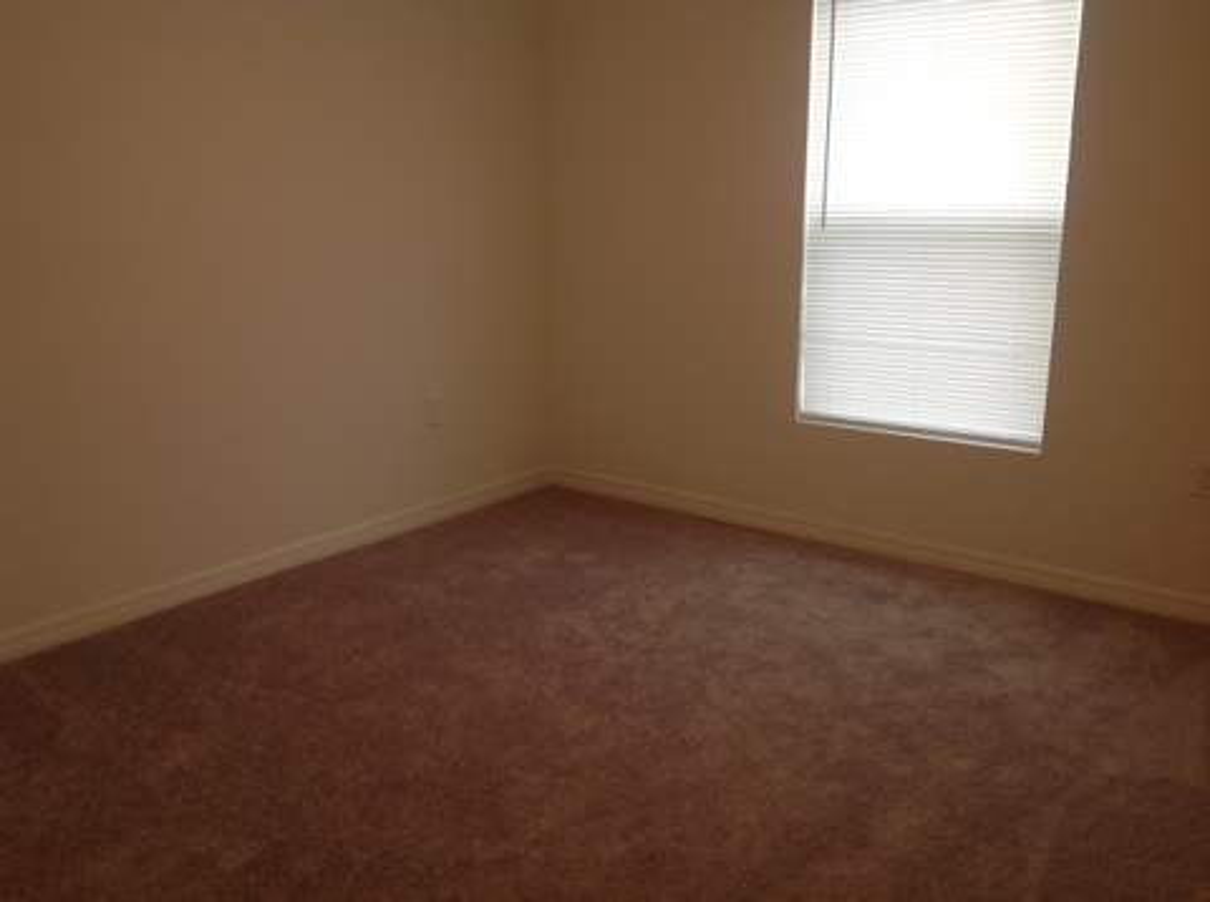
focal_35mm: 35
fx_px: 1221
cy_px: 451
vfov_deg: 40.6
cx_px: 605
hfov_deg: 52.7
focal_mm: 4.28
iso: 50
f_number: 2.4
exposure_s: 1/24
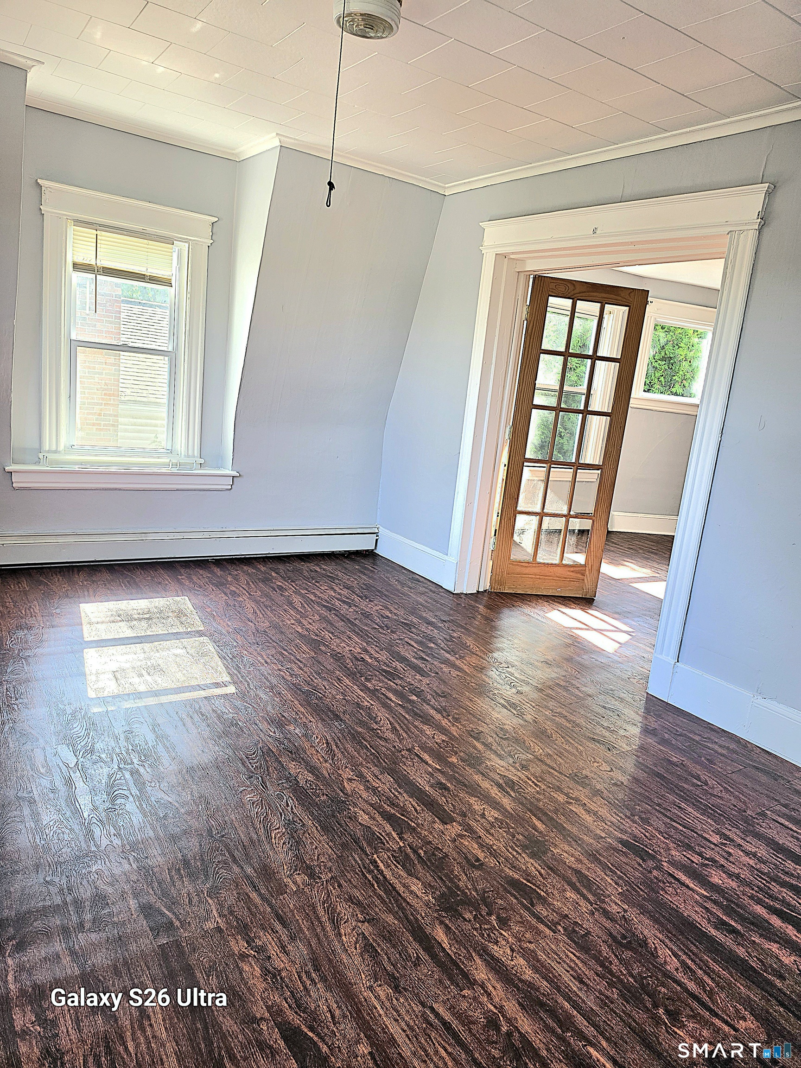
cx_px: 400
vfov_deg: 73.9
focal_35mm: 23
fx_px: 710
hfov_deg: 58.9
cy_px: 534
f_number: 1.4
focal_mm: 6.5
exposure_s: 1/182
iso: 20
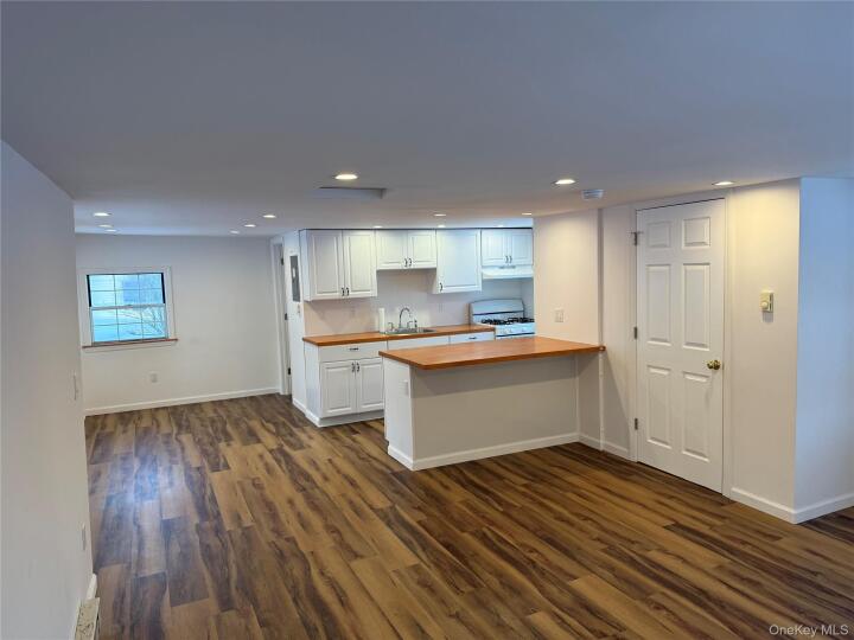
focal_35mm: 24
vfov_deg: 56.8
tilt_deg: -4.4
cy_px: 320
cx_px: 427
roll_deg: +1.6
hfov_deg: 71.6
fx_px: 592
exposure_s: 1/194
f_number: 1.78
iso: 125
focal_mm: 6.76
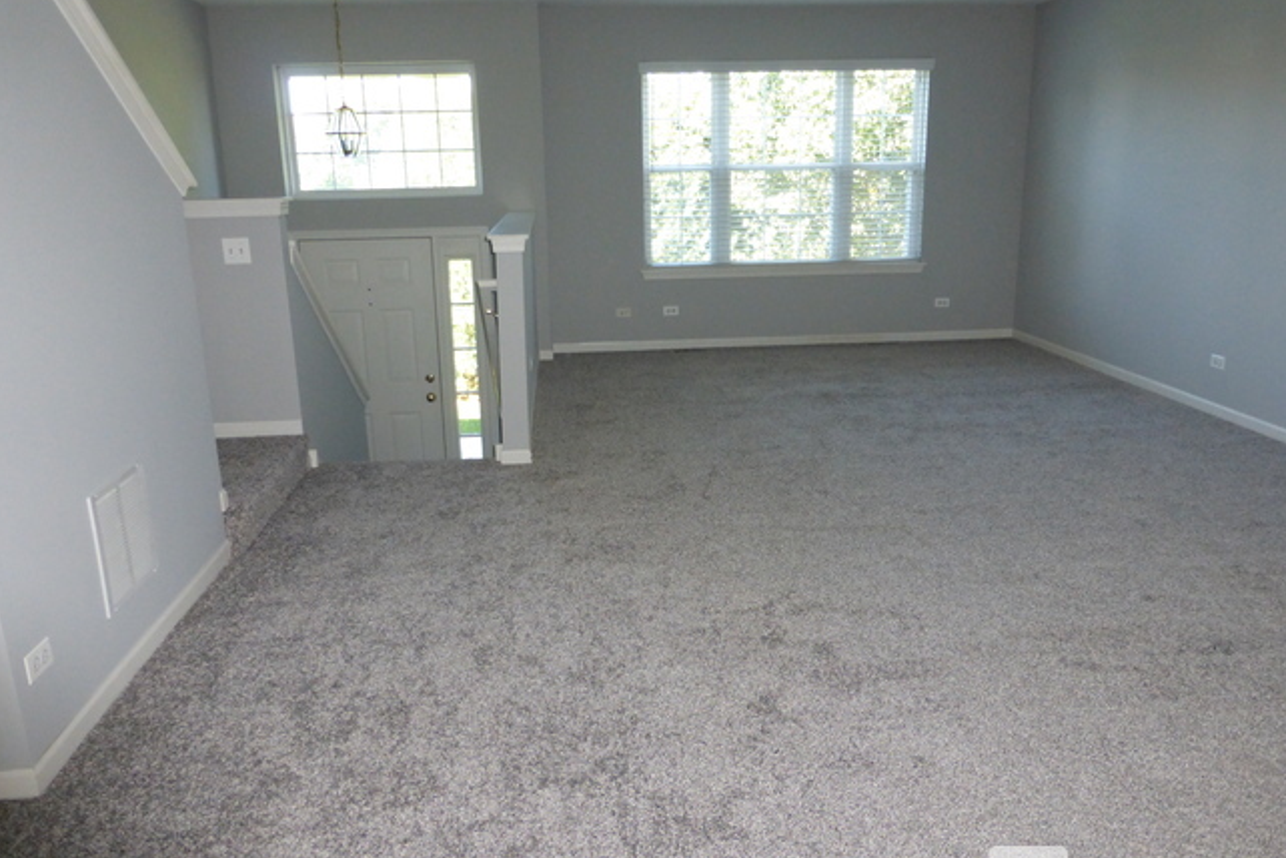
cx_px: 644
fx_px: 964
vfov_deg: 47.9
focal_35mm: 27
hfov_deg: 67.4
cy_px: 425
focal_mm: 4.3
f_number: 3.3
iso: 320
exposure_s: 1/60
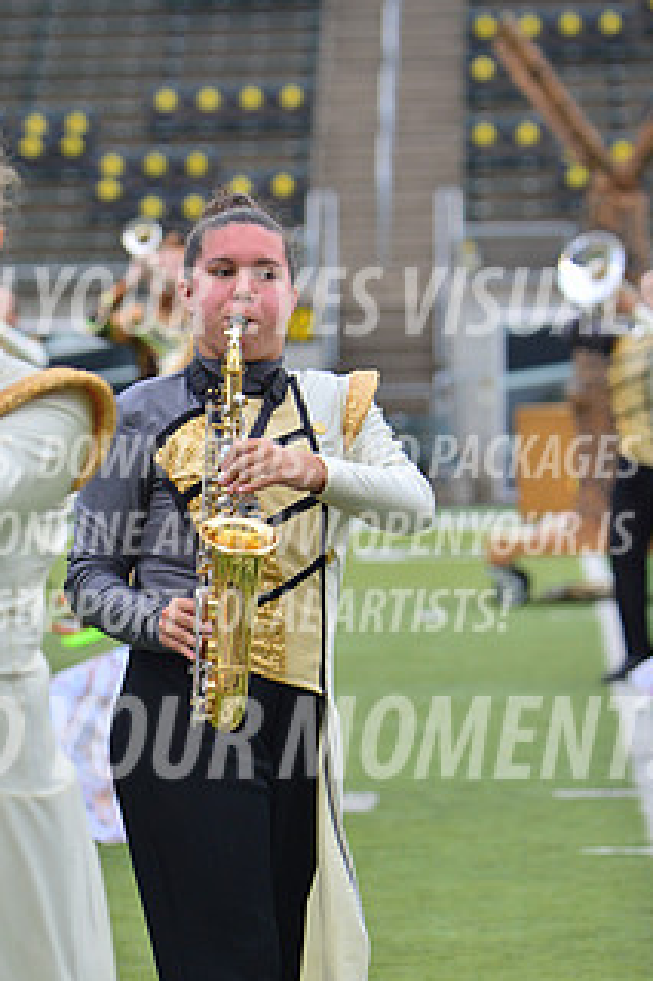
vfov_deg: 8.4
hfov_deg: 5.6
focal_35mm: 246
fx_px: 6700
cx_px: 250
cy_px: 527
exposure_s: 1/500
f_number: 5.6
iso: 400
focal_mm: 175
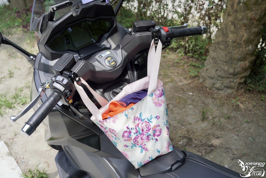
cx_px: 133
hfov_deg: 50.7
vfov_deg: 35.1
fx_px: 281
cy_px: 89
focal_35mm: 38
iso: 100
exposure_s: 1/160
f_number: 5.6
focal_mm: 38
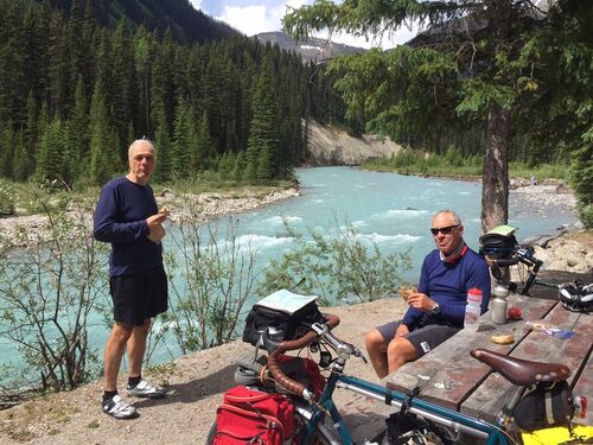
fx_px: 497
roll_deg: -0.6
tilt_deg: -8.3
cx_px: 296
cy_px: 222
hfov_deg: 61.7
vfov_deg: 48.2
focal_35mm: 29
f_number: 2.2
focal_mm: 4.15
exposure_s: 1/1522
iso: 32
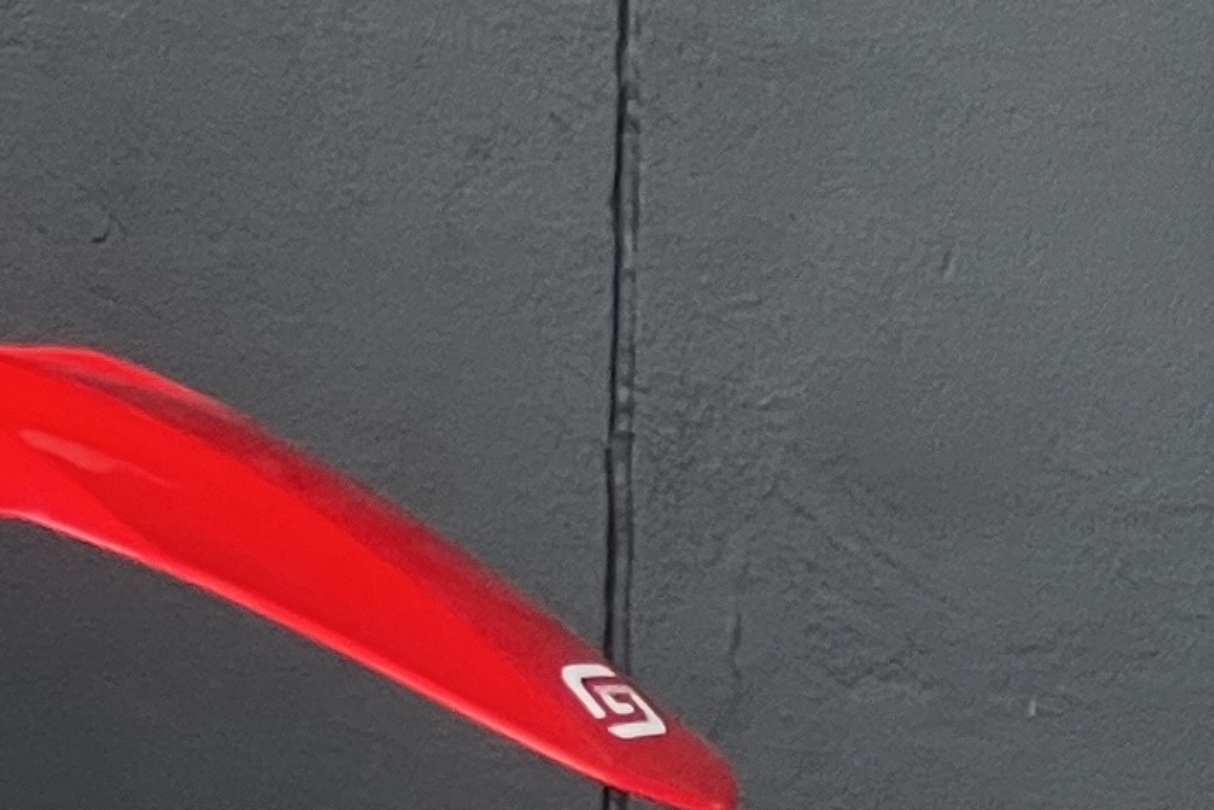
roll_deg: -1.7
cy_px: 933
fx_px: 15481
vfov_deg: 3.0
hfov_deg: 4.4
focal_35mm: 459
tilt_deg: -6.4
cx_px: -1306
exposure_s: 1/99
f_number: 2.8
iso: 100
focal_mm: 9
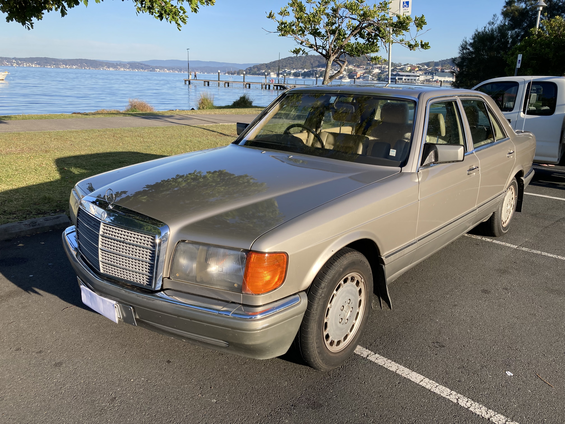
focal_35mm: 28
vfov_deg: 49.7
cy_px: 212
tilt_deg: -16.1
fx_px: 457
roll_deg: -2.6
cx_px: 282
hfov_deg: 63.4
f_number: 1.8
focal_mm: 3.99
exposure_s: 1/941
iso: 20
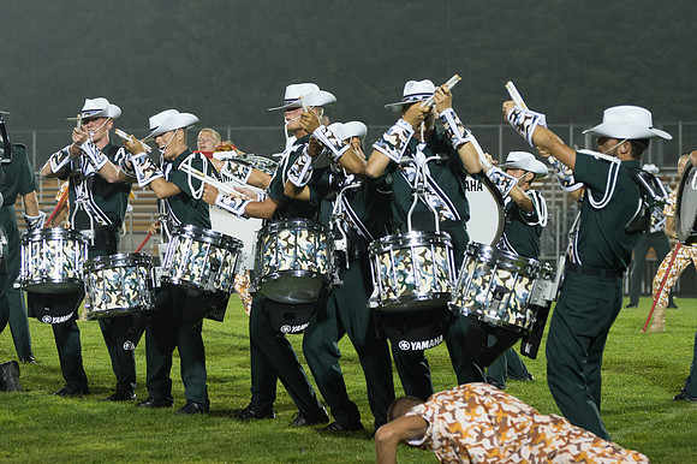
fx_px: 3262
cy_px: 182
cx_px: 289
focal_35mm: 169
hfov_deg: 12.2
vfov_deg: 8.1
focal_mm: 112
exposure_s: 1/160
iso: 2800
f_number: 4.8
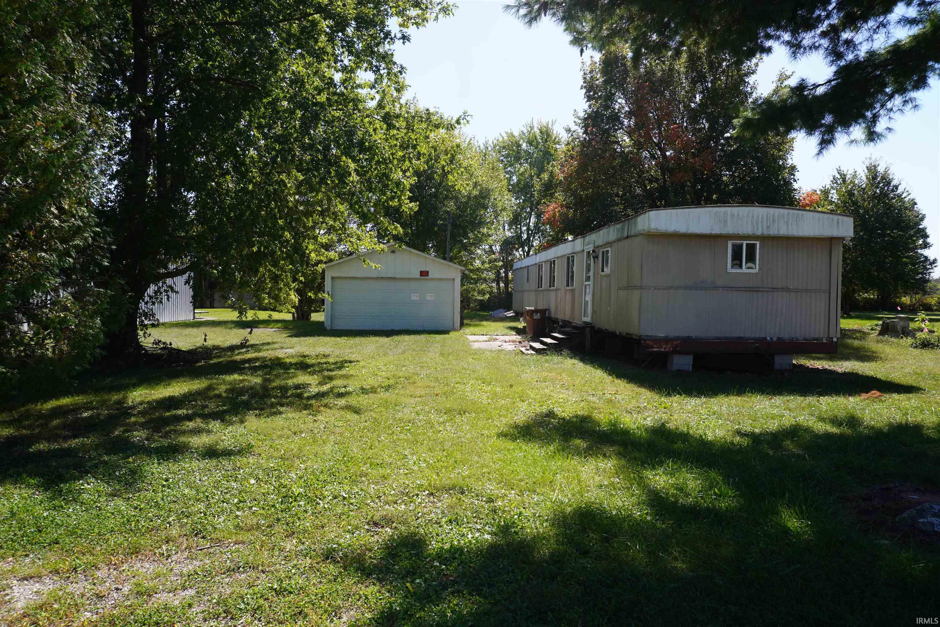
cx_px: 470
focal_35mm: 24
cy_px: 314
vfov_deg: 53.1
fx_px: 627
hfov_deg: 73.7
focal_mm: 16
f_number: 8
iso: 100
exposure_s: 1/125
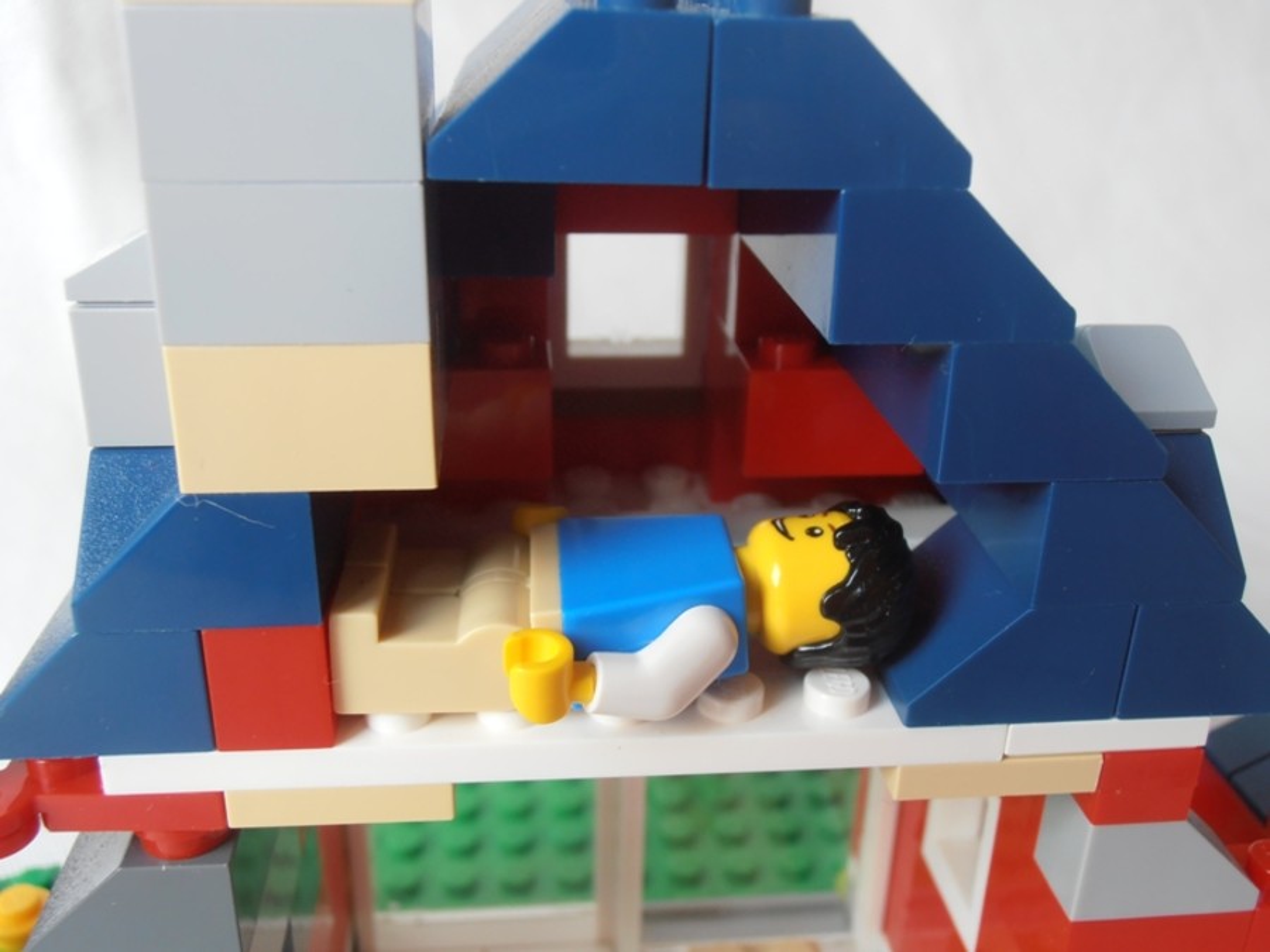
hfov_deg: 50.1
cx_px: 635
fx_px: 1357
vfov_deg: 38.7
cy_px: 476
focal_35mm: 37
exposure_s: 1/40
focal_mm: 6.61
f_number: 3.9
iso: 80
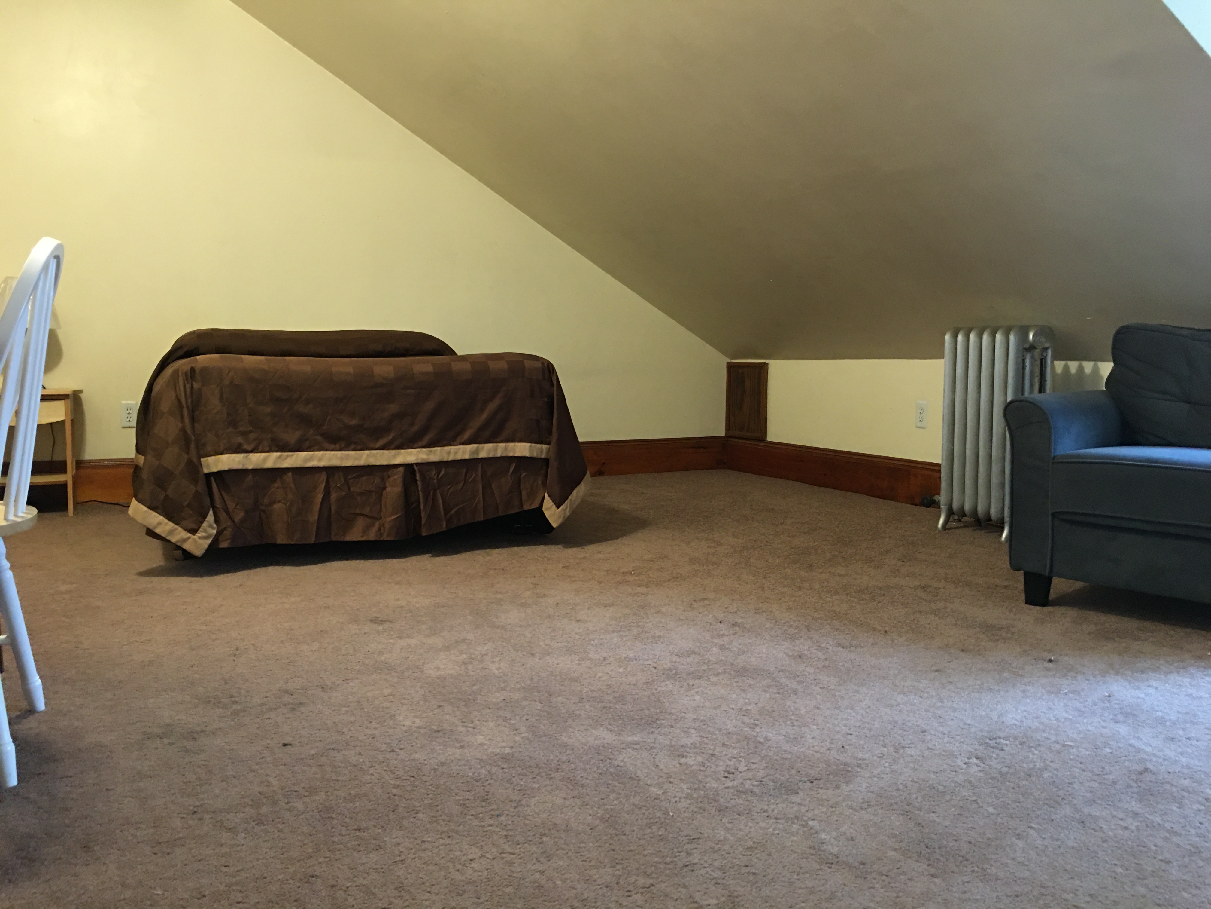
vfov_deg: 48.2
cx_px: 606
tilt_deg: -4.2
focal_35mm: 29
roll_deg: +0.0
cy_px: 454
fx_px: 1015
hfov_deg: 61.7
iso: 50
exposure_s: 1/4
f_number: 2.2
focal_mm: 4.15
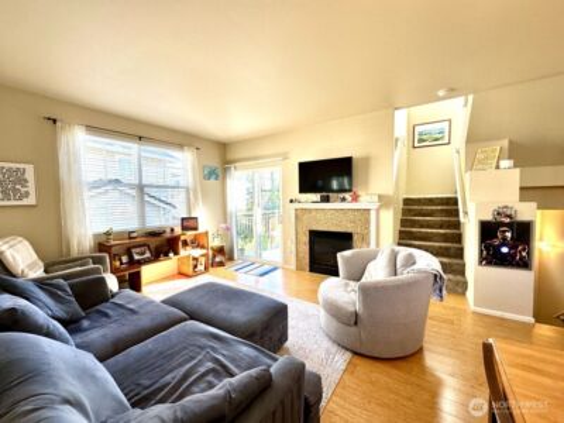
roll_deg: +0.8
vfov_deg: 85.7
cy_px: 212
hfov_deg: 102.1
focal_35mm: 14
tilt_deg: -2.0
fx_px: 228
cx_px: 282
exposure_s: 1/120
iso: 80
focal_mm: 2.22
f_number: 2.2
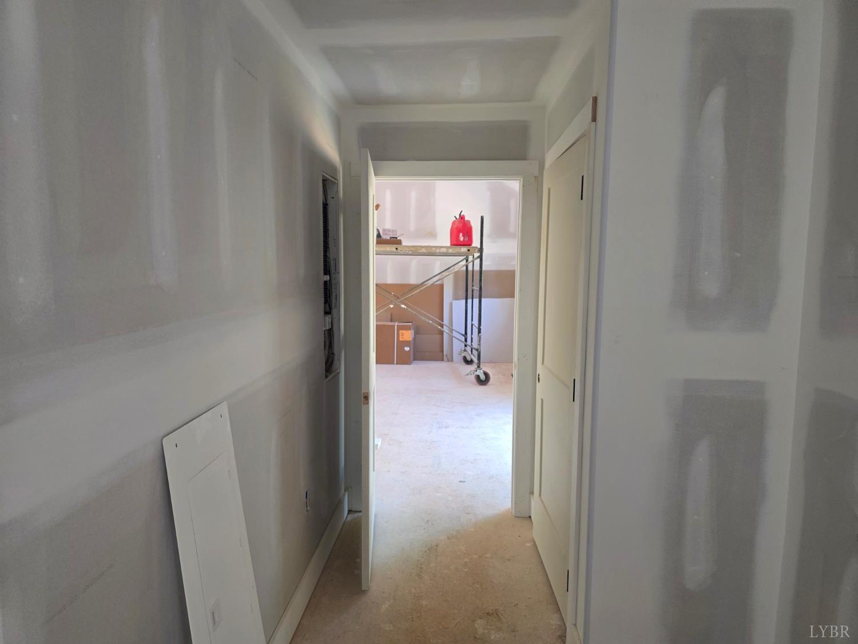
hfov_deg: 73.9
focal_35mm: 23
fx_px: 570
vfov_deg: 58.9
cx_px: 429
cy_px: 322
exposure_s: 1/120
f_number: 1.7
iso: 200
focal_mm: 6.3
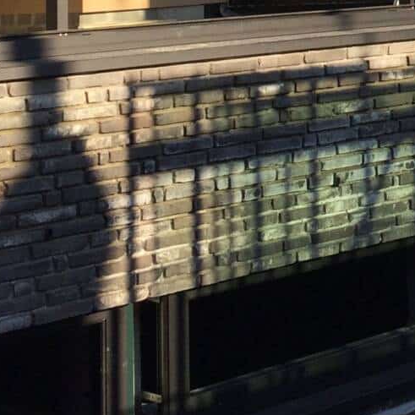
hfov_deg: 15.4
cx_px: 549
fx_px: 1451
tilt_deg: +5.9
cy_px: -217
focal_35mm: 107
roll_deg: +4.1
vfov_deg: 15.0
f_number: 2.2
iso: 32
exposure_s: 1/912
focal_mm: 4.15
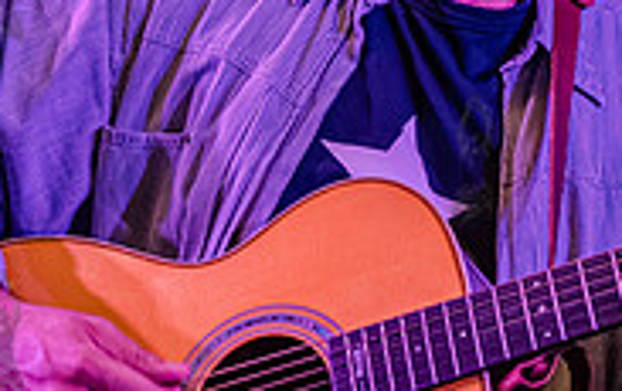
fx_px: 2207
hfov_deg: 16.0
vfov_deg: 10.1
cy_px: 106
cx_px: 322
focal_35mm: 130
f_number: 3.2
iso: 12800
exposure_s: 1/200
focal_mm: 35
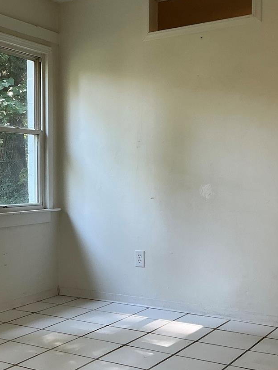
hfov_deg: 27.7
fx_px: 557
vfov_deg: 36.8
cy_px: 182
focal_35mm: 52
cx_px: 78
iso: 40
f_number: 1.8
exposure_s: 1/60
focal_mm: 3
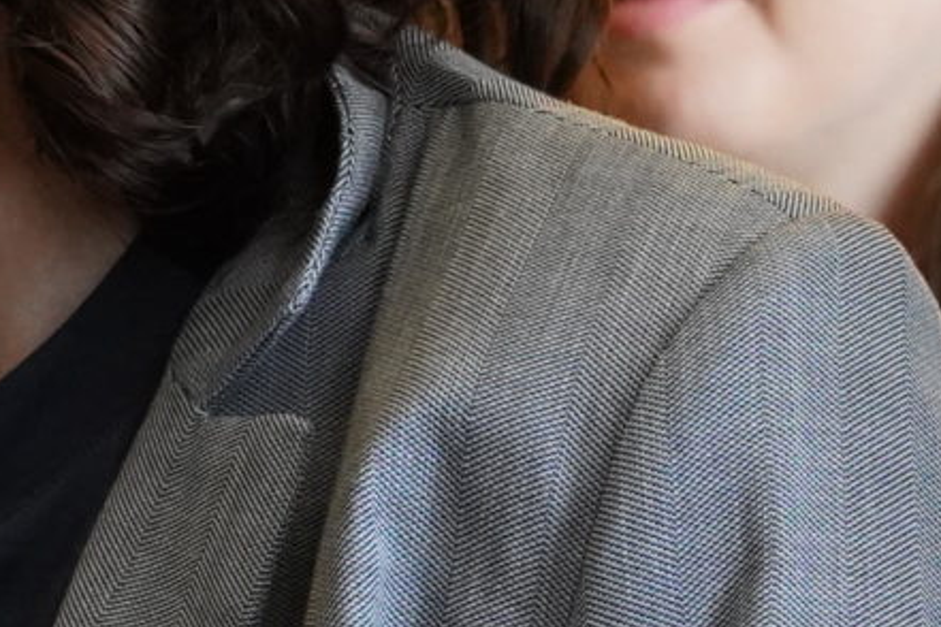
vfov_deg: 2.3
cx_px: -376
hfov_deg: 3.4
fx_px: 15917
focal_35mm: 609
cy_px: 349
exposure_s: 1/125
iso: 4000
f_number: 9
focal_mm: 105
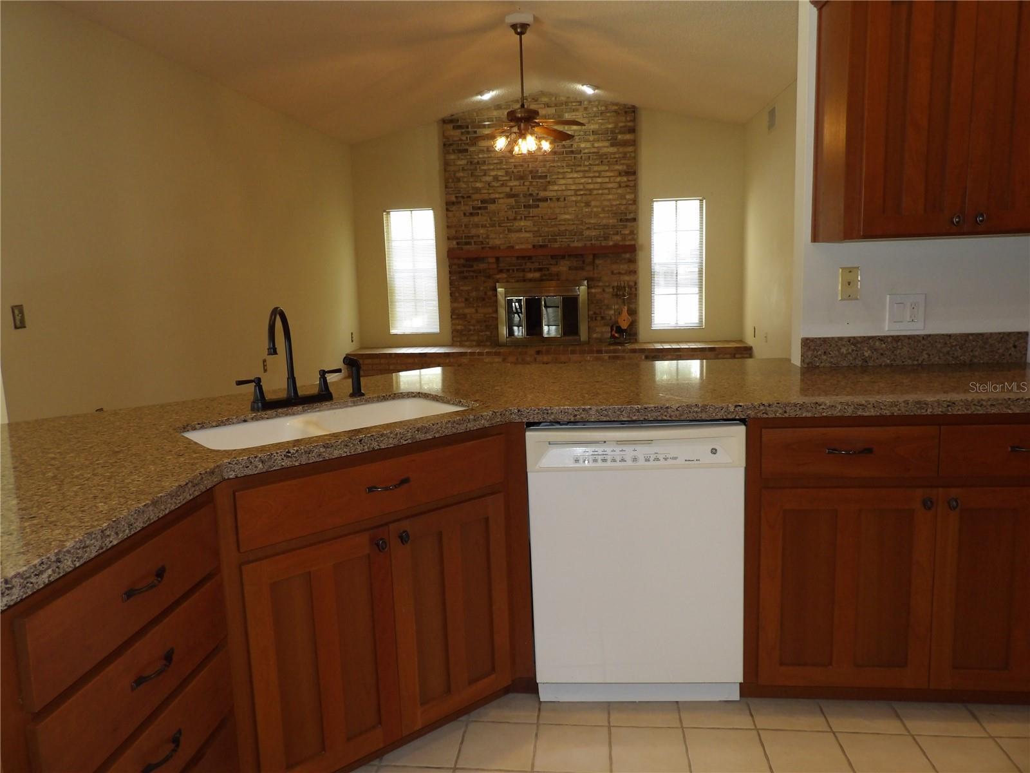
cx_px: 515
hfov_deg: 71.6
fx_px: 714
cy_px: 386
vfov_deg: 56.8
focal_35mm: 24
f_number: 3.2
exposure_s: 1/33
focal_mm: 4.3
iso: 200
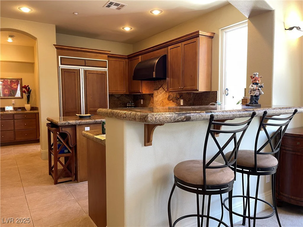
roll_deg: +0.5
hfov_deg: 69.4
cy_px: 114
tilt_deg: -5.6
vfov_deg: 54.9
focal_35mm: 25
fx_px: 219
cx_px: 152
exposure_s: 1/60
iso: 80
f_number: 1.6
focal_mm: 5.1
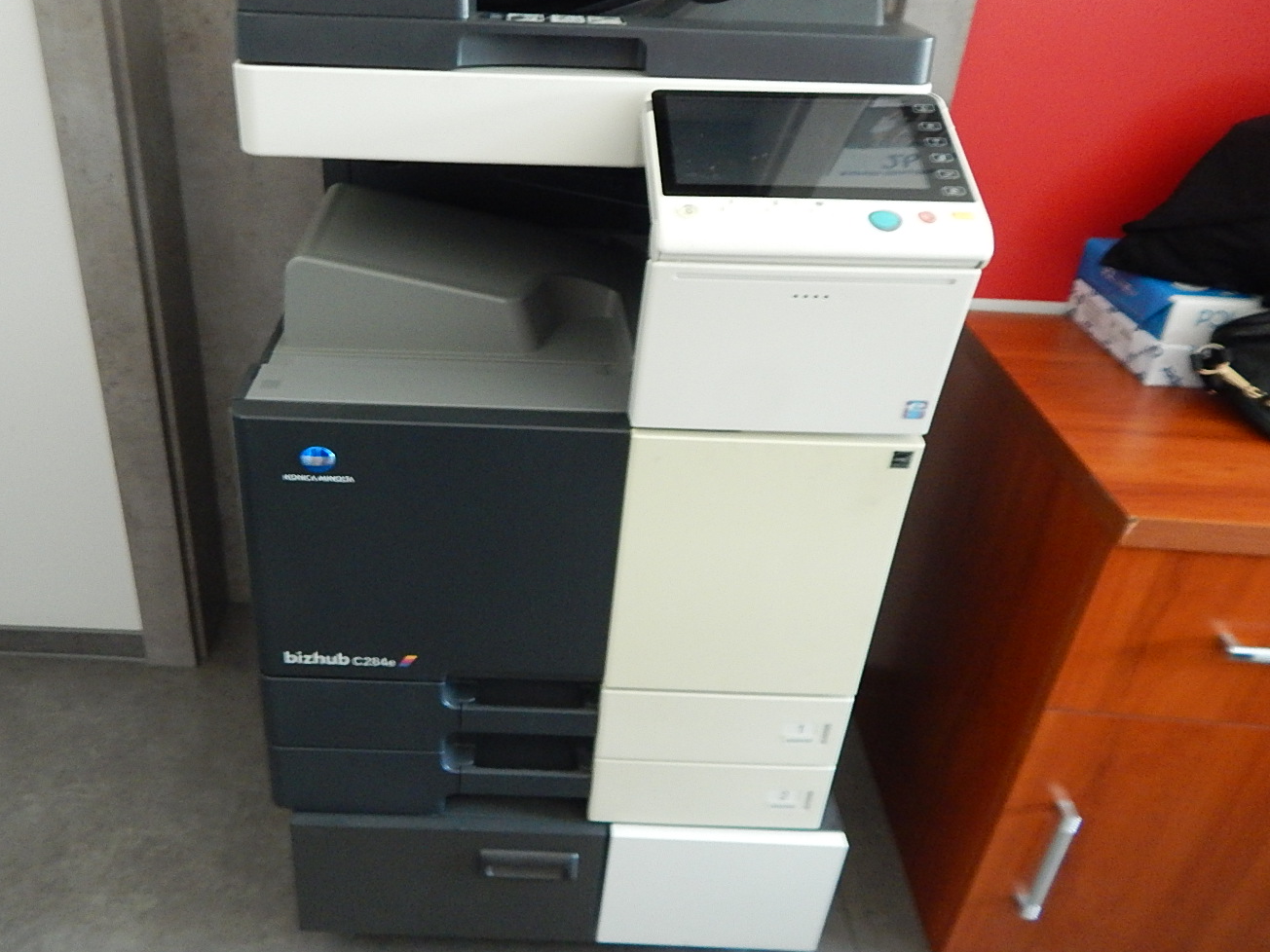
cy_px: 437
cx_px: 506
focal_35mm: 27
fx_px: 991
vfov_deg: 51.3
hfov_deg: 64.7
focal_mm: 4
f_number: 3
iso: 560
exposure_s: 1/8
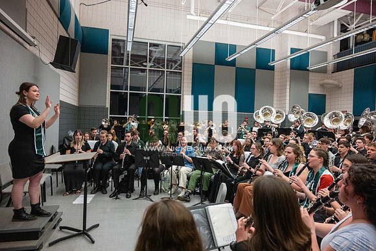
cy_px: 126
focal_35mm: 24
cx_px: 188
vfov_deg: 53.2
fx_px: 251
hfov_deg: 73.7
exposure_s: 1/500
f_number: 4
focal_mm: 24
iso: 10000
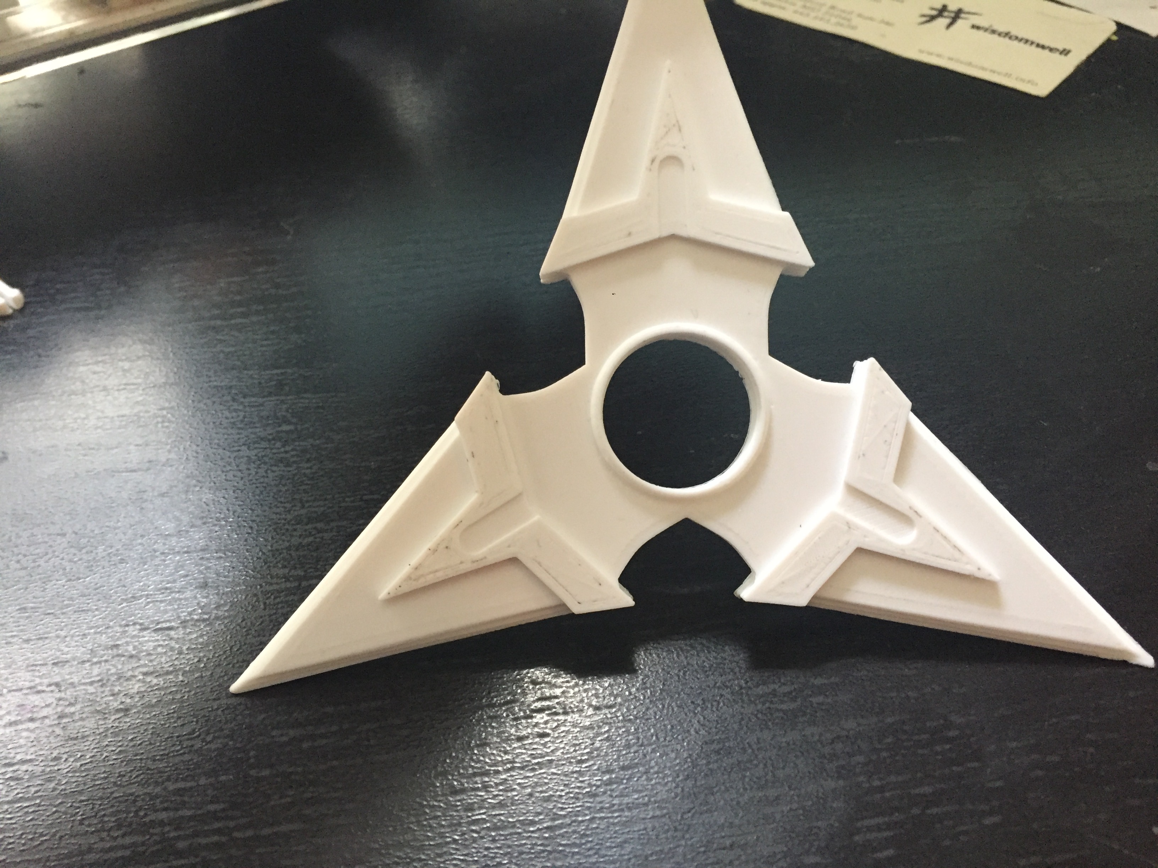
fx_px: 970
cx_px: 579
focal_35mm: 29
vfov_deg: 48.2
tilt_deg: -44.4
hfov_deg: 61.7
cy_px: 434
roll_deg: +3.1
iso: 250
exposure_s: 1/30
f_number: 2.2
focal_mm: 4.15
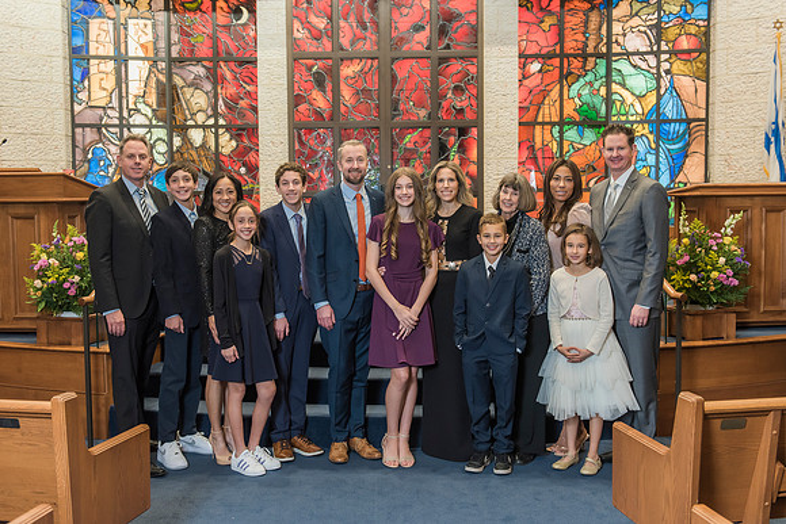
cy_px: 260
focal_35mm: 39
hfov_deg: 49.6
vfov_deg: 34.2
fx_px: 851
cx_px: 386
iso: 1250
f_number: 4
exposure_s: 1/100
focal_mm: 38
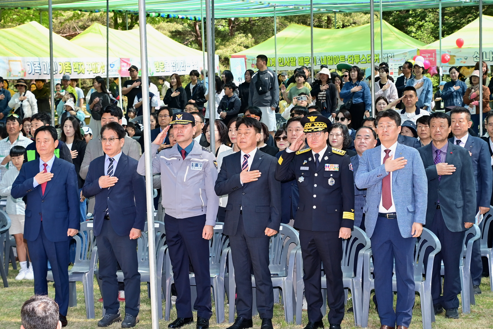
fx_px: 1273
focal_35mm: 93
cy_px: 164
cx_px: 246
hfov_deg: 21.9
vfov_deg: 14.7
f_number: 8
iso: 400
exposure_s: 1/250
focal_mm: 62
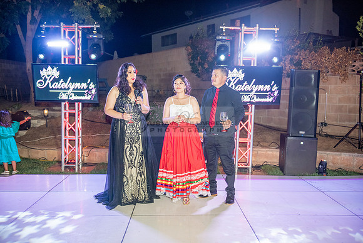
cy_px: 122
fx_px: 353
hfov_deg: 54.4
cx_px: 182
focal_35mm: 35
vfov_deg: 37.9
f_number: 3.2
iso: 1600
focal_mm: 35
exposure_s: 1/100
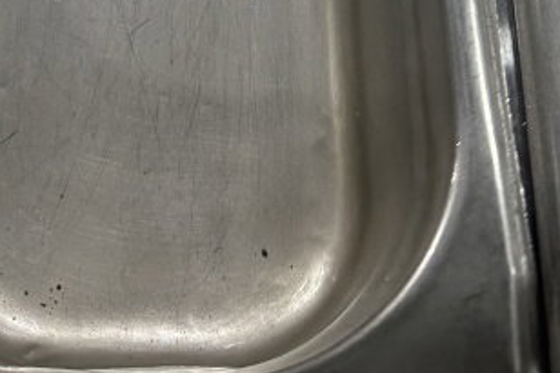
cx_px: 218
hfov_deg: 30.4
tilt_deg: -56.9
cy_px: -248
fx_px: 1026
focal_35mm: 66
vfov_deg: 17.6
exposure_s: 1/121
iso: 160
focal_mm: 6.86
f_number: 1.78
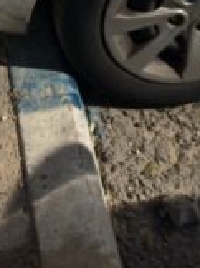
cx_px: 101
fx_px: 765
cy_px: -163
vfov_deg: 17.4
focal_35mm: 99
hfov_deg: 14.9
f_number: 2.2
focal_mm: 4.12
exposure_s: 1/3425
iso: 40
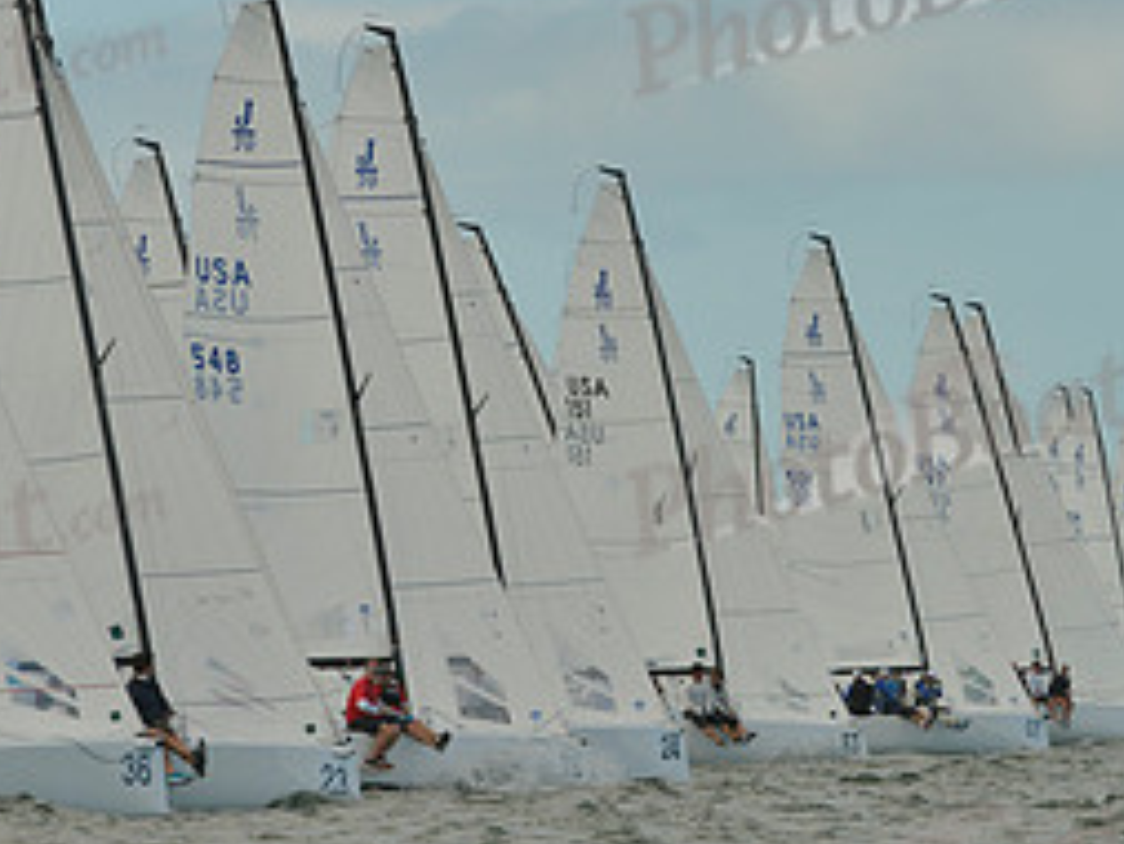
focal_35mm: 551
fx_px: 17900
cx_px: 400
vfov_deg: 2.7
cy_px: 273
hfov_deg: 3.6
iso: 280
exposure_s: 1/800
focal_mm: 250
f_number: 9
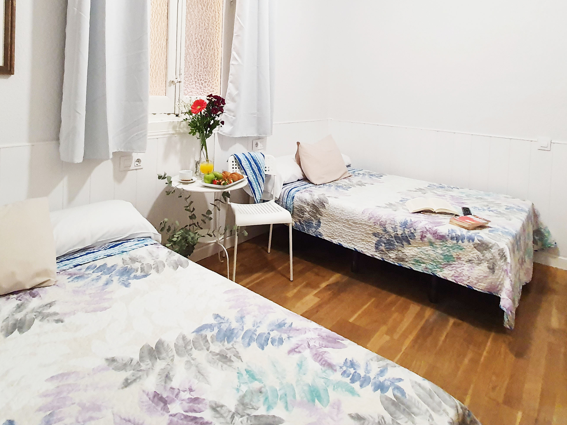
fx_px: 377
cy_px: 103
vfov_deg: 55.8
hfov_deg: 73.9
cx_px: 269
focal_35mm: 23
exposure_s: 1/50
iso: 320
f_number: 2.2
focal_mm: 1.8
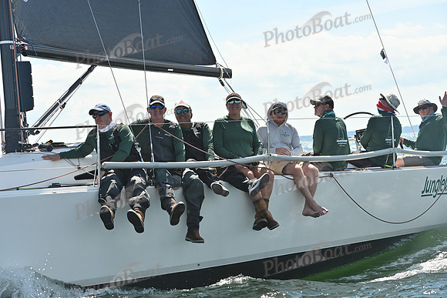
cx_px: 224
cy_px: 149
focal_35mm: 100
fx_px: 1242
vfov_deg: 13.7
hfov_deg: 20.4
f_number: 7.1
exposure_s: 1/1250
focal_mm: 100
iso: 250
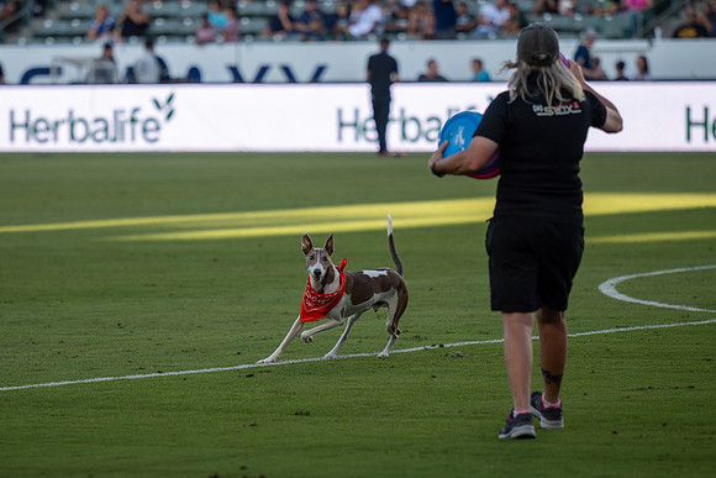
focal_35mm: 287
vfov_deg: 4.8
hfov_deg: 7.2
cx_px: 295
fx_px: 5713
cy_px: 252
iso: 100
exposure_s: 1/1000
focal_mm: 160
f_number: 2.8
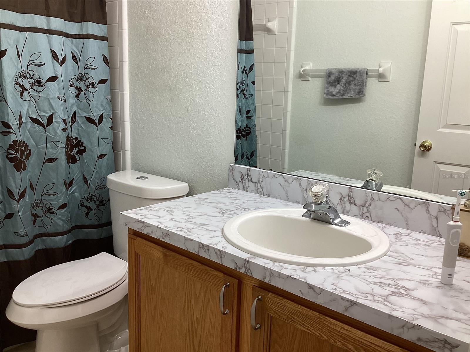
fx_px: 421
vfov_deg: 45.4
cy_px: 176
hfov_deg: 58.4
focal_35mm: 31
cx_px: 235
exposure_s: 1/60
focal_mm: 3.3
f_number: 2.4
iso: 50
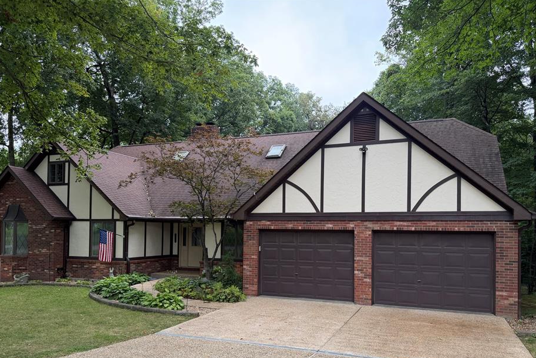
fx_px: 417
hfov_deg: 65.5
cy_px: 223
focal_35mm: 28
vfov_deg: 46.0
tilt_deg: +0.1
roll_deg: -0.7
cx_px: 268
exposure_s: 1/121
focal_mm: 6.76
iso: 100
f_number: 1.78
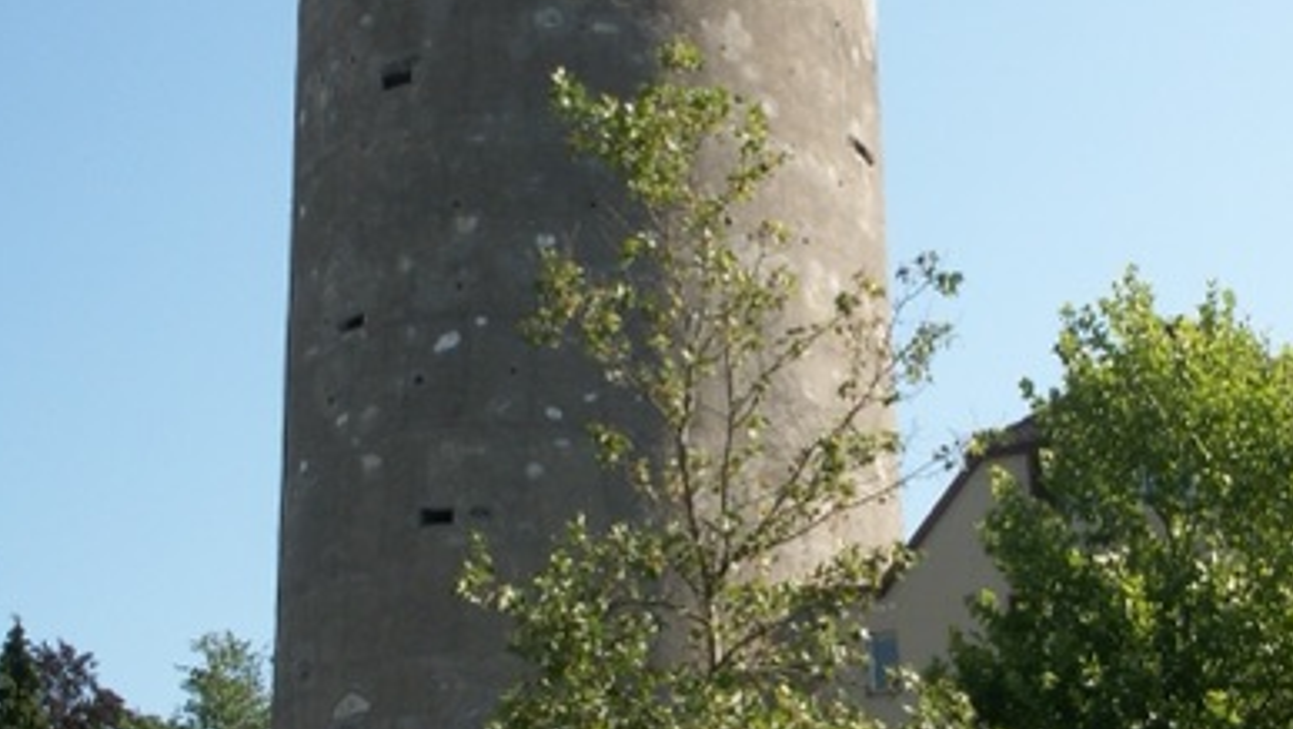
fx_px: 1715
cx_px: 672
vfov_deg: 24.0
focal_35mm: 50
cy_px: 368
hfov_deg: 41.3
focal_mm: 7.7
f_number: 7.1
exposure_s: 1/160
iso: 50
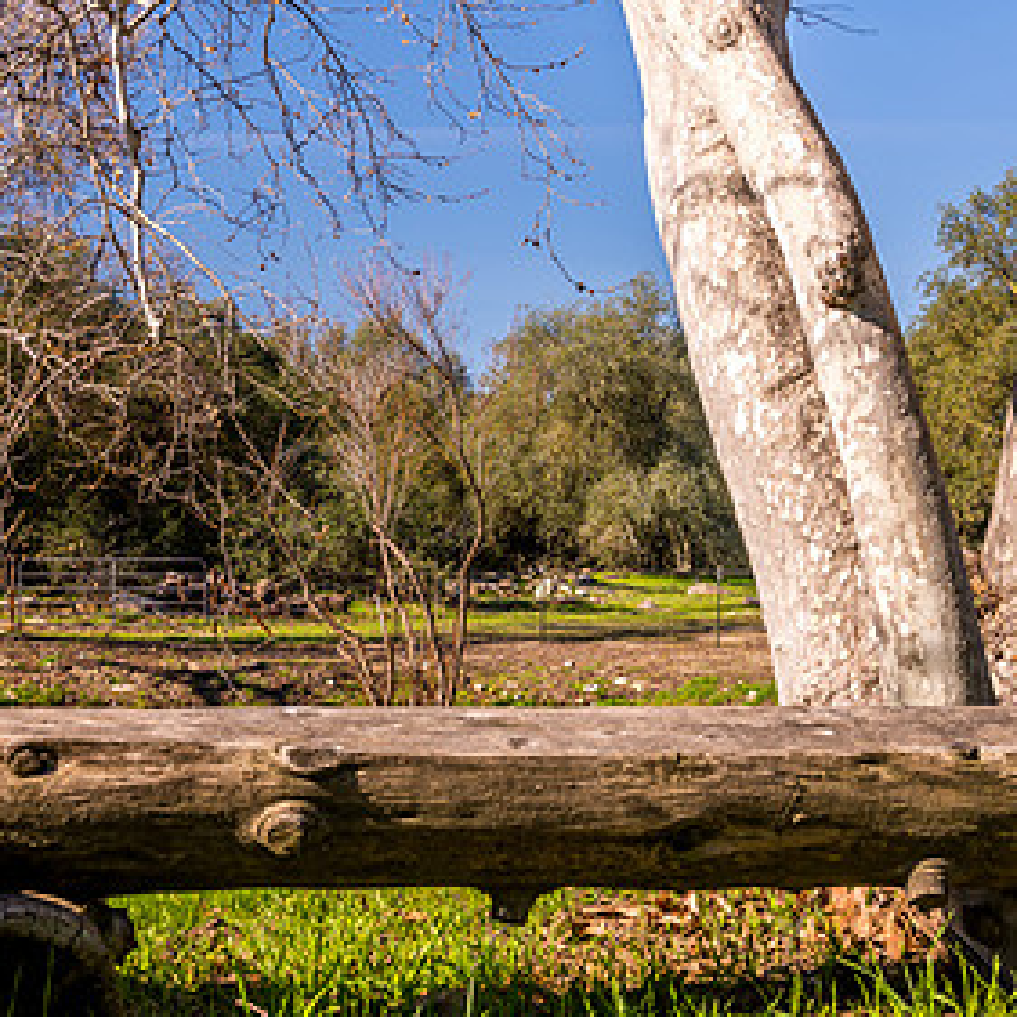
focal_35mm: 65
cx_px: 486
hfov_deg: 26.5
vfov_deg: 26.5
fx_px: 2161
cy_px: 559
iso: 64
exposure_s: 1/40
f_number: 8
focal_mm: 36
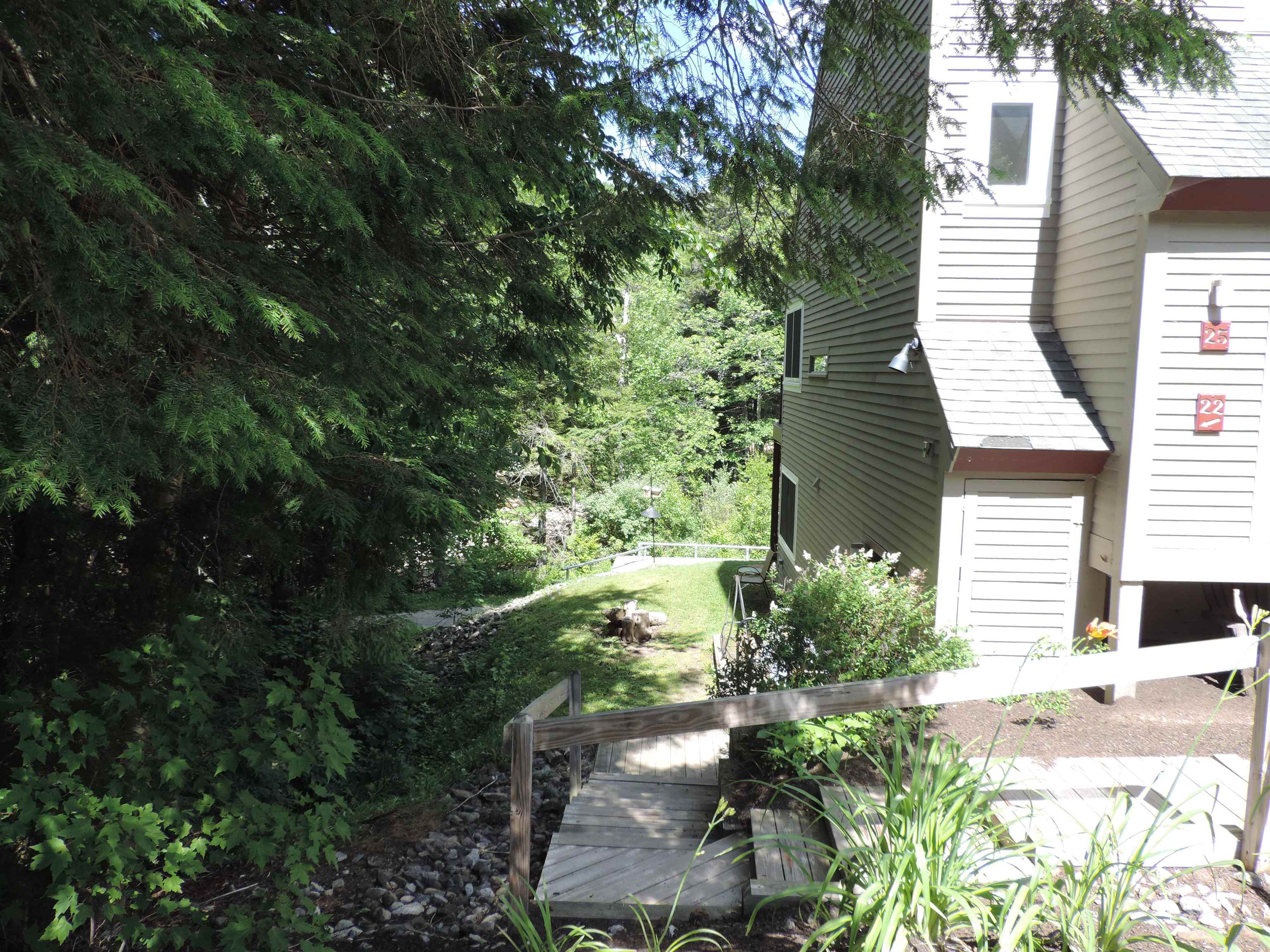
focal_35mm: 24
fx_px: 881
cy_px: 476
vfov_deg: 56.8
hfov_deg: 71.6
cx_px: 635
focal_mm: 4.3
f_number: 3
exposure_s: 1/200
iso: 80
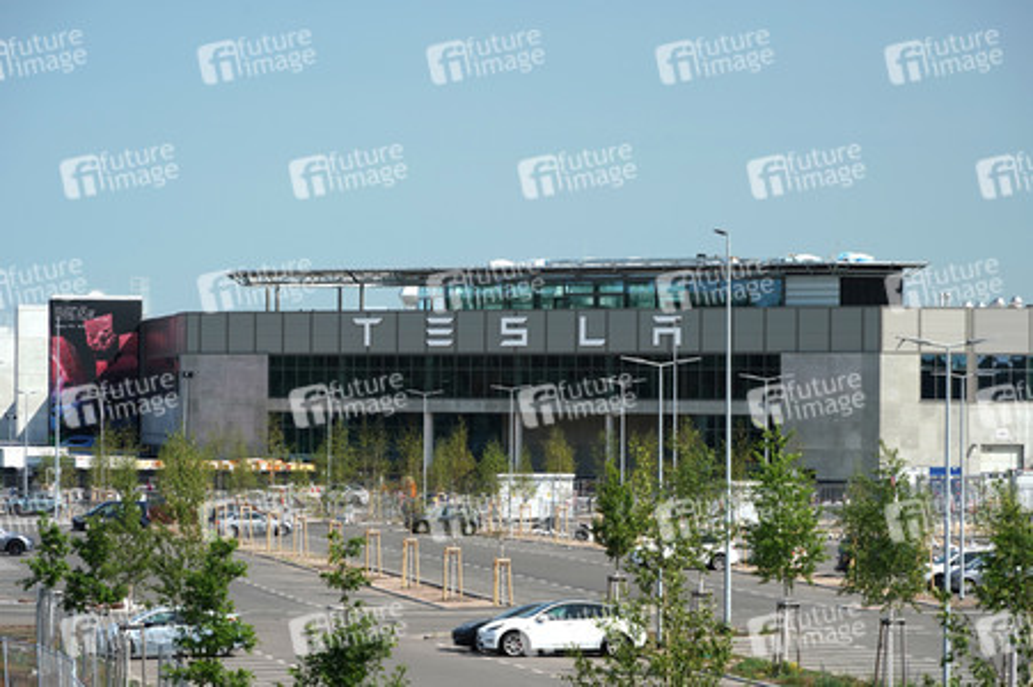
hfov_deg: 13.5
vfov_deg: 9.0
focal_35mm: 152
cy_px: 344
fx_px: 4358
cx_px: 516
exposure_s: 1/320
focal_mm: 152
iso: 320
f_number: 8
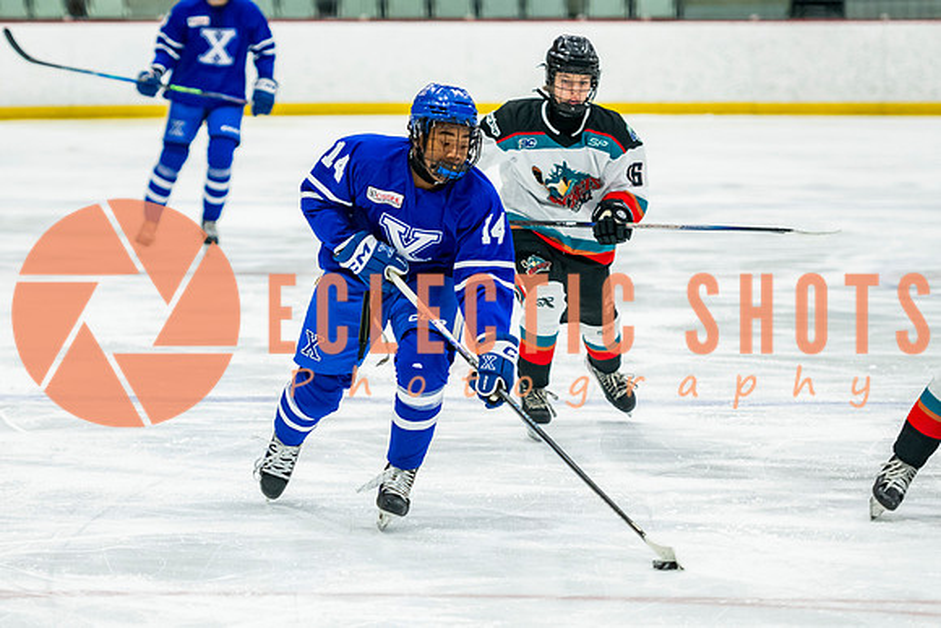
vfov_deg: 6.9
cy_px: 378
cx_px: 329
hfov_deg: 10.3
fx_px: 5202
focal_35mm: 199
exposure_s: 1/800
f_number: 3.2
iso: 1600
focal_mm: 125
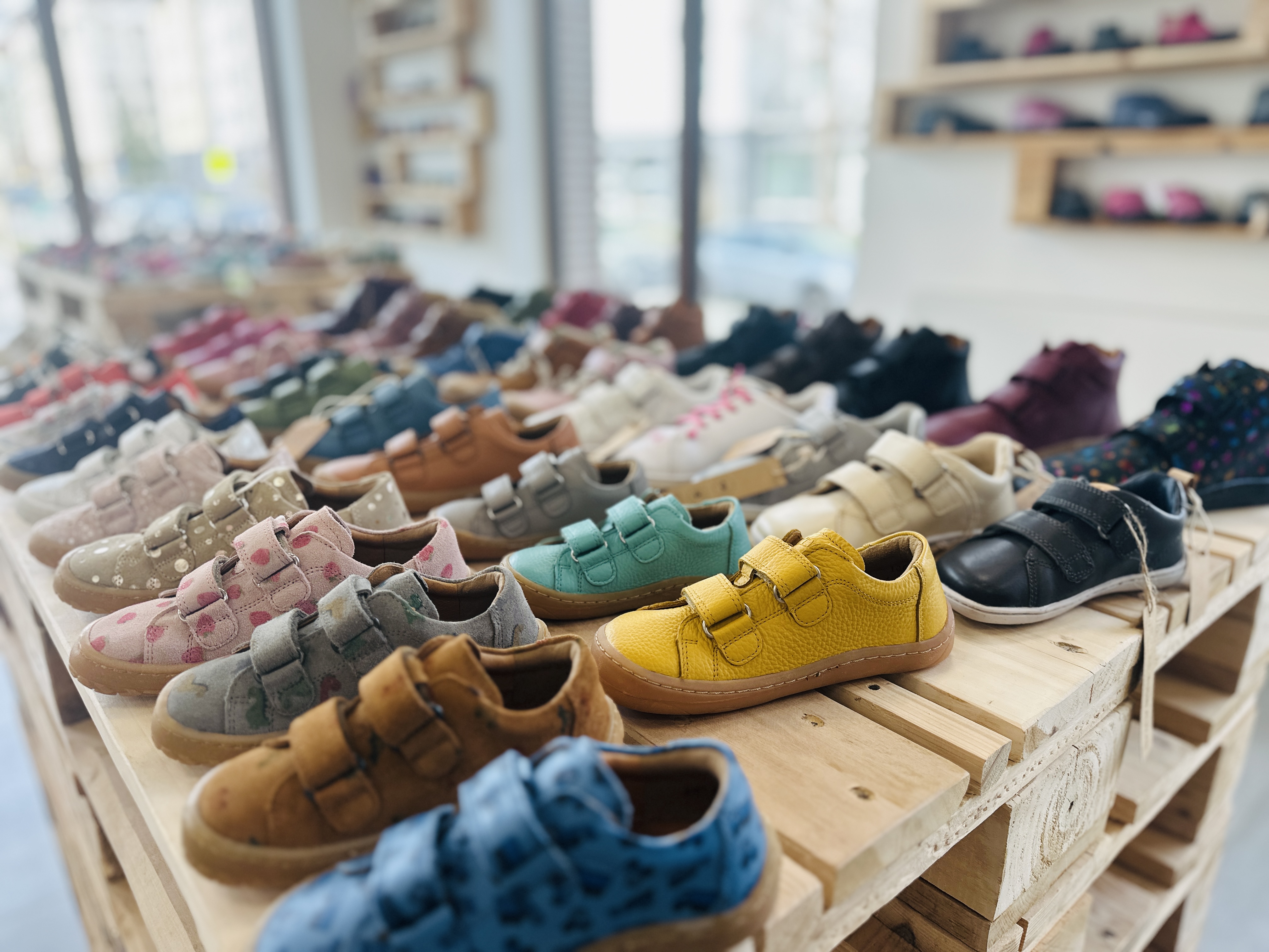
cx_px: 634
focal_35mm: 24
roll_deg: +0.1
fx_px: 880
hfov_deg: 71.6
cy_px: 476
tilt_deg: -18.1
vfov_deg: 56.8
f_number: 1.78
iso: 80
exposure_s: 1/210
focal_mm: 6.86
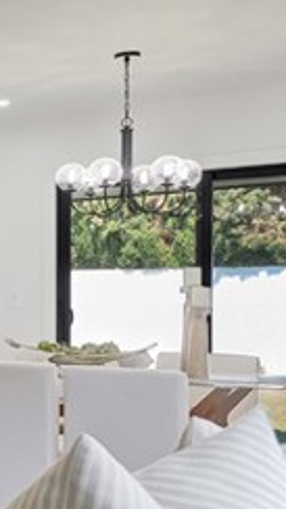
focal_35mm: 66
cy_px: 311
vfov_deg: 31.8
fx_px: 891
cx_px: -405
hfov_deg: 13.4
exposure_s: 1/320
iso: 640
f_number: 2.8
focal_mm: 10
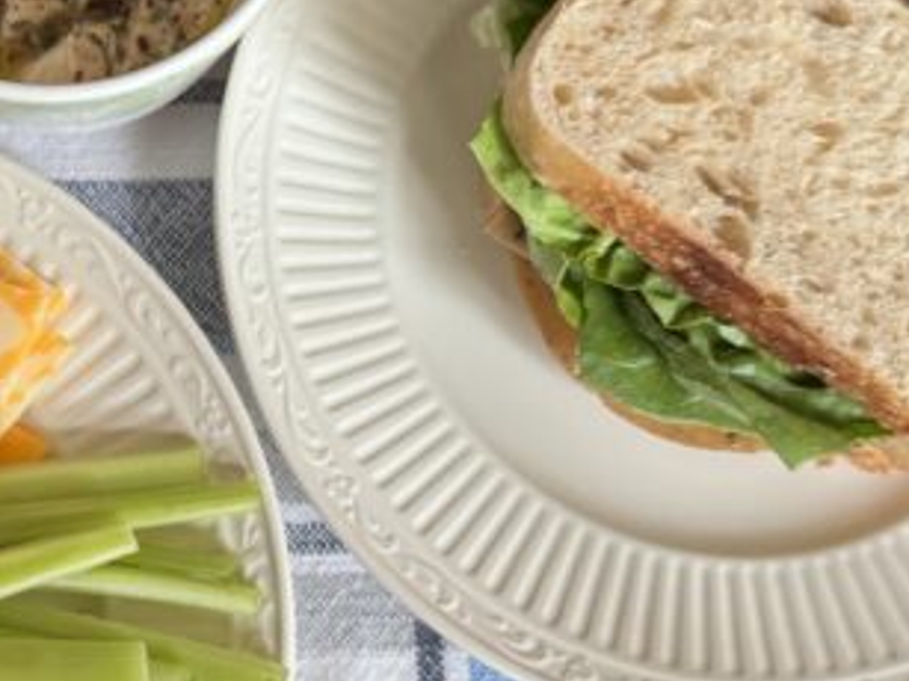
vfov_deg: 24.4
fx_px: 1575
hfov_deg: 31.4
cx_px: 187
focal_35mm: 60
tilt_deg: -79.5
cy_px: 403
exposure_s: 1/60
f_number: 1.78
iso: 640
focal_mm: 6.76
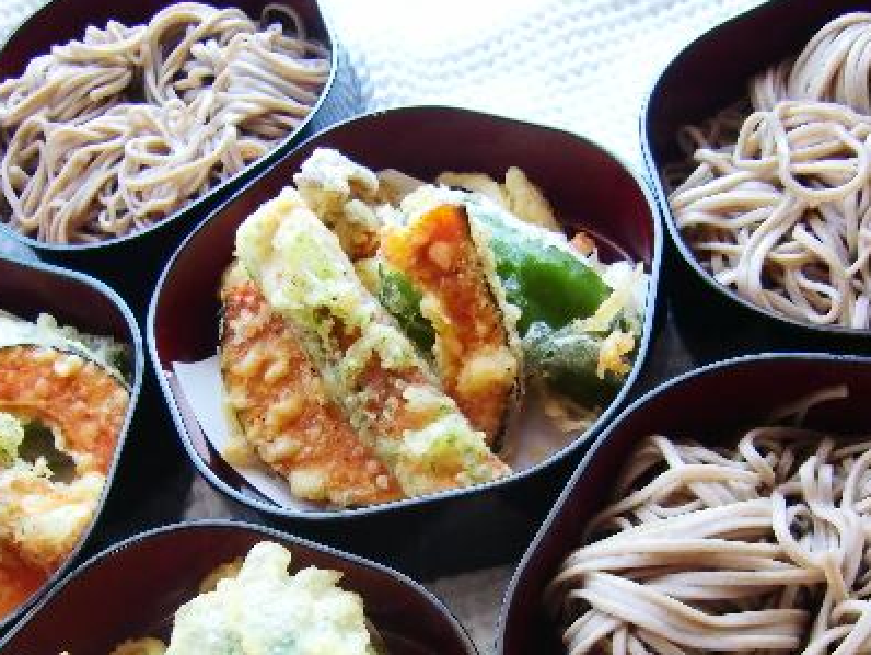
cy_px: 517
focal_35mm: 45
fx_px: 1133
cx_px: 422
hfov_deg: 42.0
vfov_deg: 31.4
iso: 400
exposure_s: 1/100
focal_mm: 4.9
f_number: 2.6
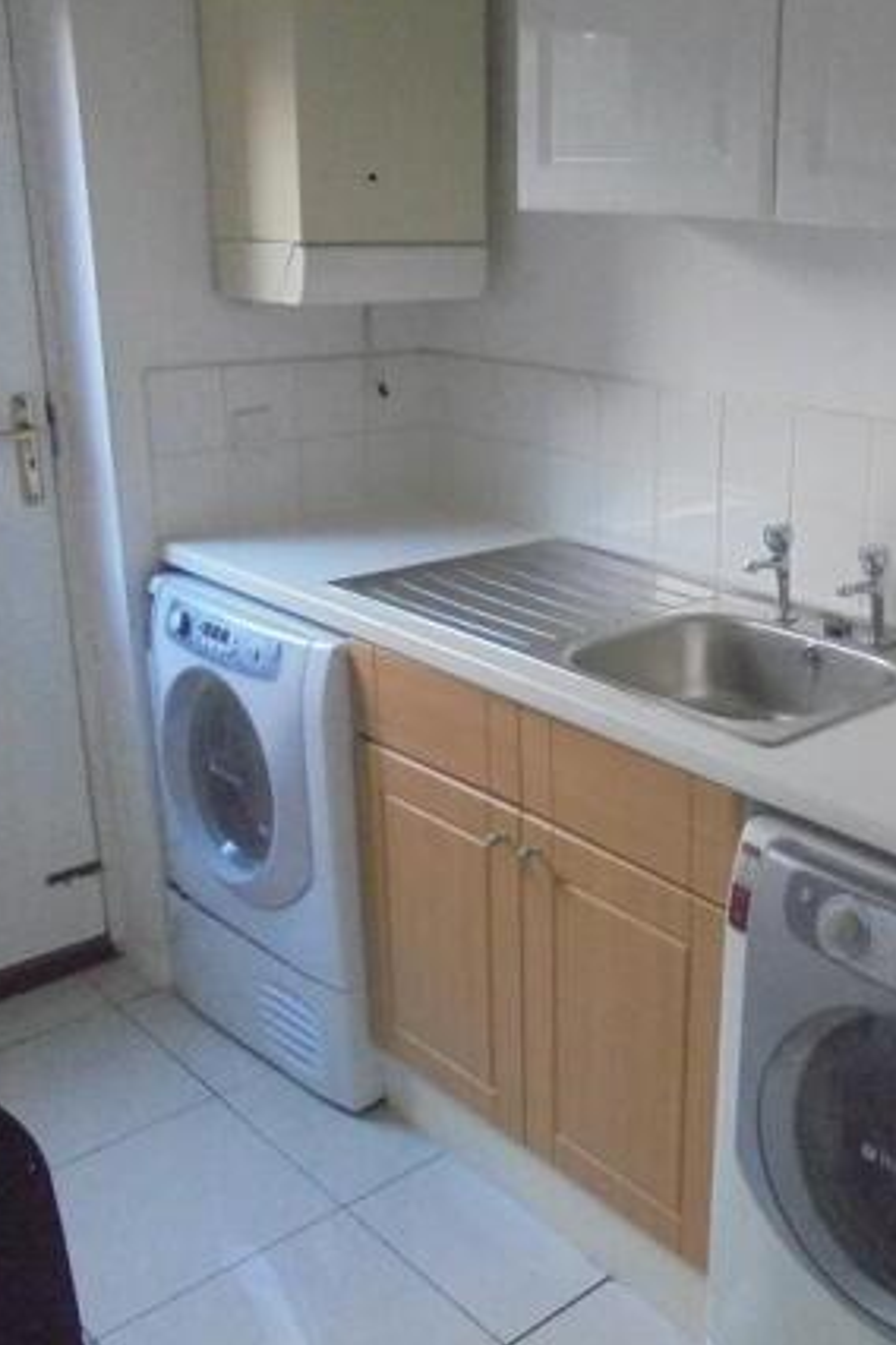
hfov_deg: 34.8
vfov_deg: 51.9
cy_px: 677
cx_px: 718
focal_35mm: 37
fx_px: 1381
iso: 800
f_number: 3.5
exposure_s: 1/60
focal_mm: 4.6
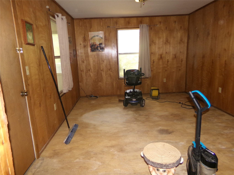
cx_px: 117
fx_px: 162
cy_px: 88
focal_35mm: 24
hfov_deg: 71.6
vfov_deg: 56.8
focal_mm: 4.3
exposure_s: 1/34
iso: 213
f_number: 3.7
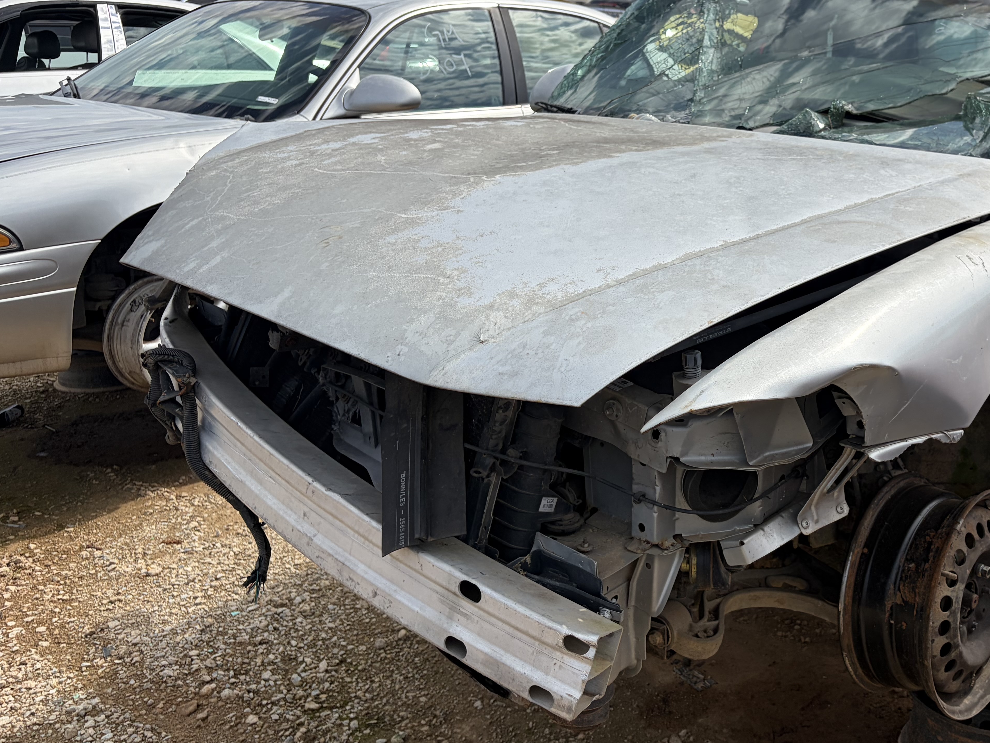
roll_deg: -1.0
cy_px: 349
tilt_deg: -15.8
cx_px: 728
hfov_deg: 46.3
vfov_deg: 36.8
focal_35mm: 39
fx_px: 1115
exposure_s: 1/3279
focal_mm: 5.96
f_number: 1.6
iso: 50
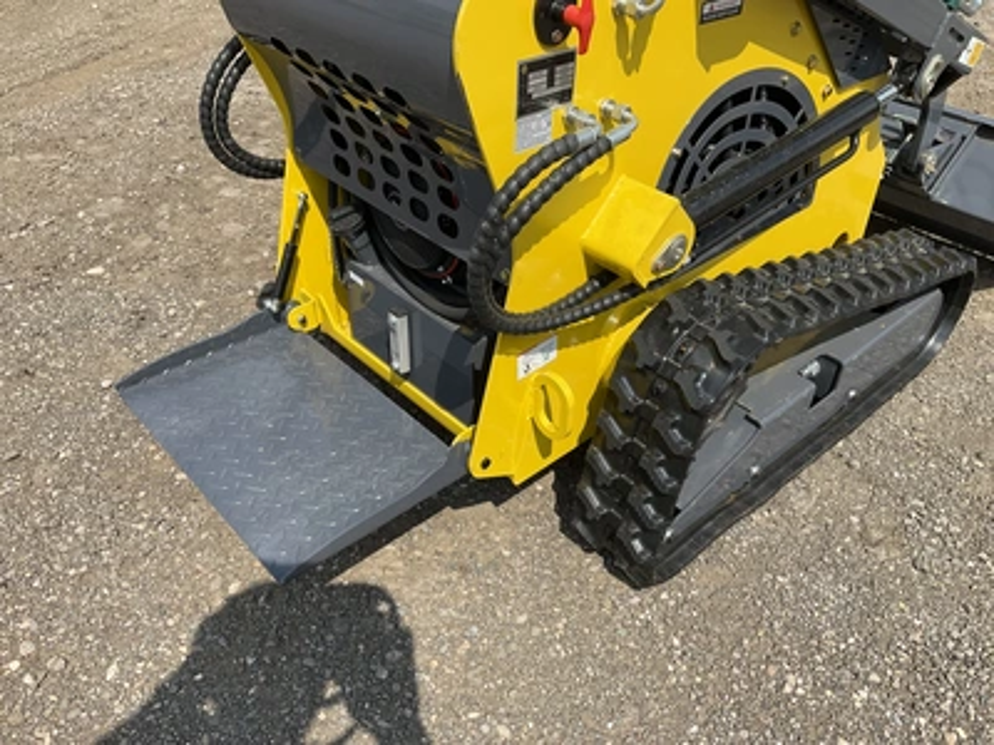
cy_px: 372
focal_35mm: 29
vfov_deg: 48.2
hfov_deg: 61.7
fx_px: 833
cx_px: 497
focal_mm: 3
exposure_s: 1/1675
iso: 25
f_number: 1.8
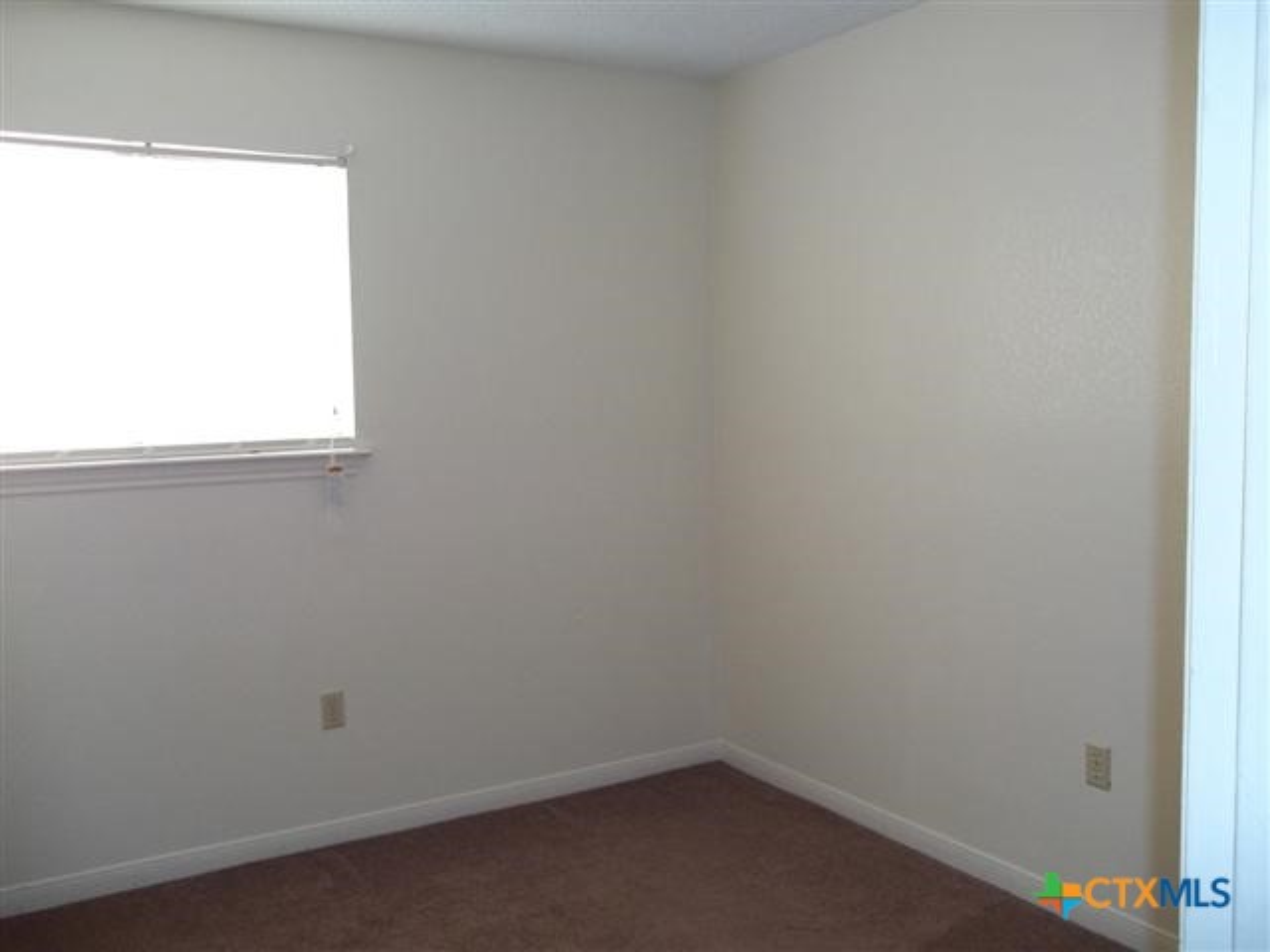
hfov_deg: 56.8
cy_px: 476
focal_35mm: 32
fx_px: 1174
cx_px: 635
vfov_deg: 44.2
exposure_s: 1/40
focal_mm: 5.7
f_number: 2.9
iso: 160
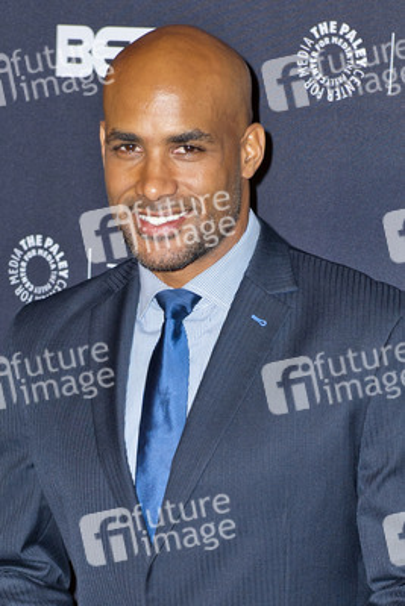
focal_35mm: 70
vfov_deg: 28.8
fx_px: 1180
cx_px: 202
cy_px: 303
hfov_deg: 19.5
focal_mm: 70
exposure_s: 1/320
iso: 500
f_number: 4.5
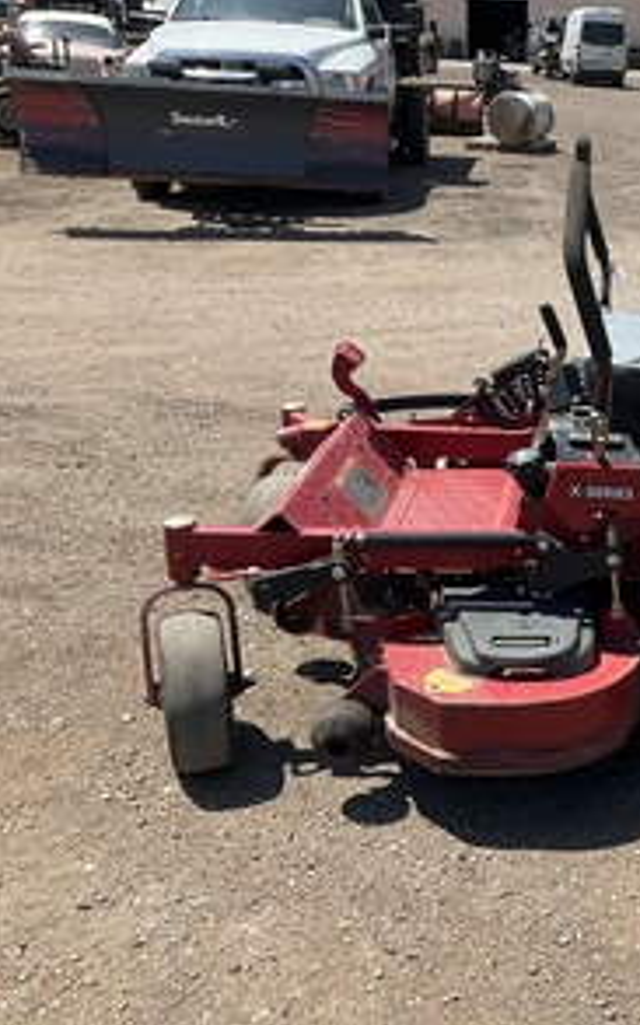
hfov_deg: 28.0
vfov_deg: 47.2
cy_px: 518
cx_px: 696
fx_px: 1173
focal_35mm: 42
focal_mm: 3
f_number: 1.8
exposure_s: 1/1221
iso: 25
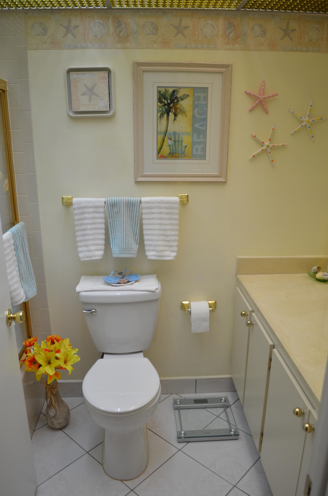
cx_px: 164
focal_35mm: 27
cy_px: 248
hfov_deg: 47.7
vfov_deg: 67.5
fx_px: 371
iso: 400
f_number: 4.5
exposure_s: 1/80
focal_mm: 18
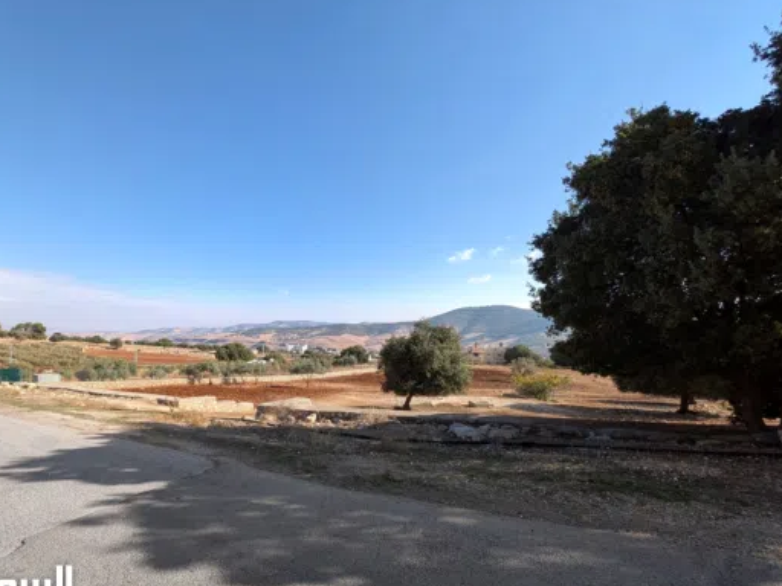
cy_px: 345
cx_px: 302
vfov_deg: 81.0
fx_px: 339
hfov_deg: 96.5
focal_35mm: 15
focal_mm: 2.23
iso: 41
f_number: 1.95
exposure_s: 1/1337
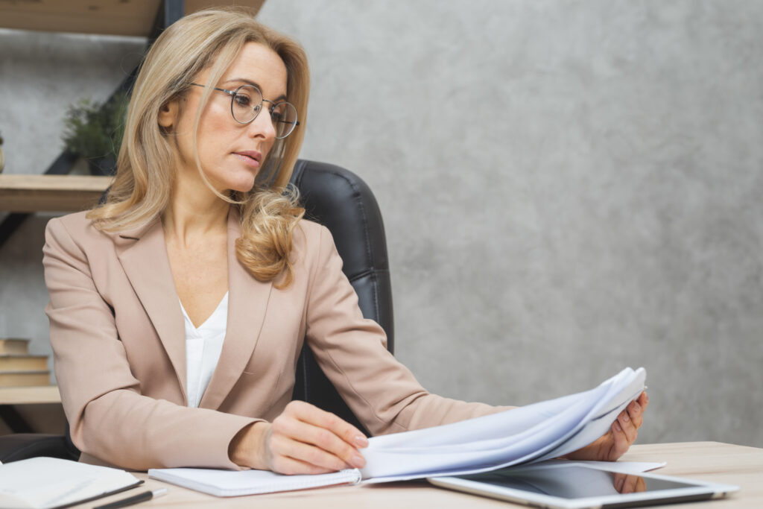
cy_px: 254
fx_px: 1060
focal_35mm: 50
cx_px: 382
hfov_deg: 39.6
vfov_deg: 27.0
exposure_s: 1/160
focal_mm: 50
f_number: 4
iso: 200
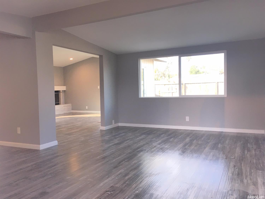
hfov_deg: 61.7
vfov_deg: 48.2
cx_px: 132
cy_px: 100
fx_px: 222
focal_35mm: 29
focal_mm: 4.15
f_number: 2.2
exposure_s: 1/30
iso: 25
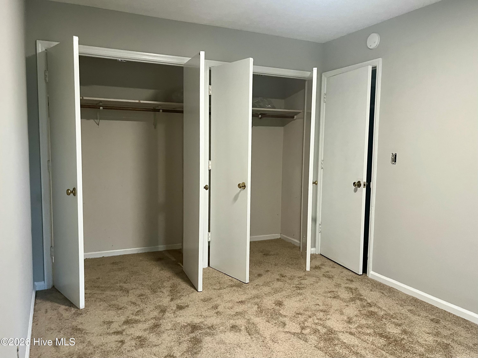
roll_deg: -3.7
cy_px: 179
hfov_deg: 67.3
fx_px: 359
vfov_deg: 53.1
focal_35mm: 26
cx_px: 239
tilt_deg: -5.5
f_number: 1.6
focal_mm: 5.1
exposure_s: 1/60
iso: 250
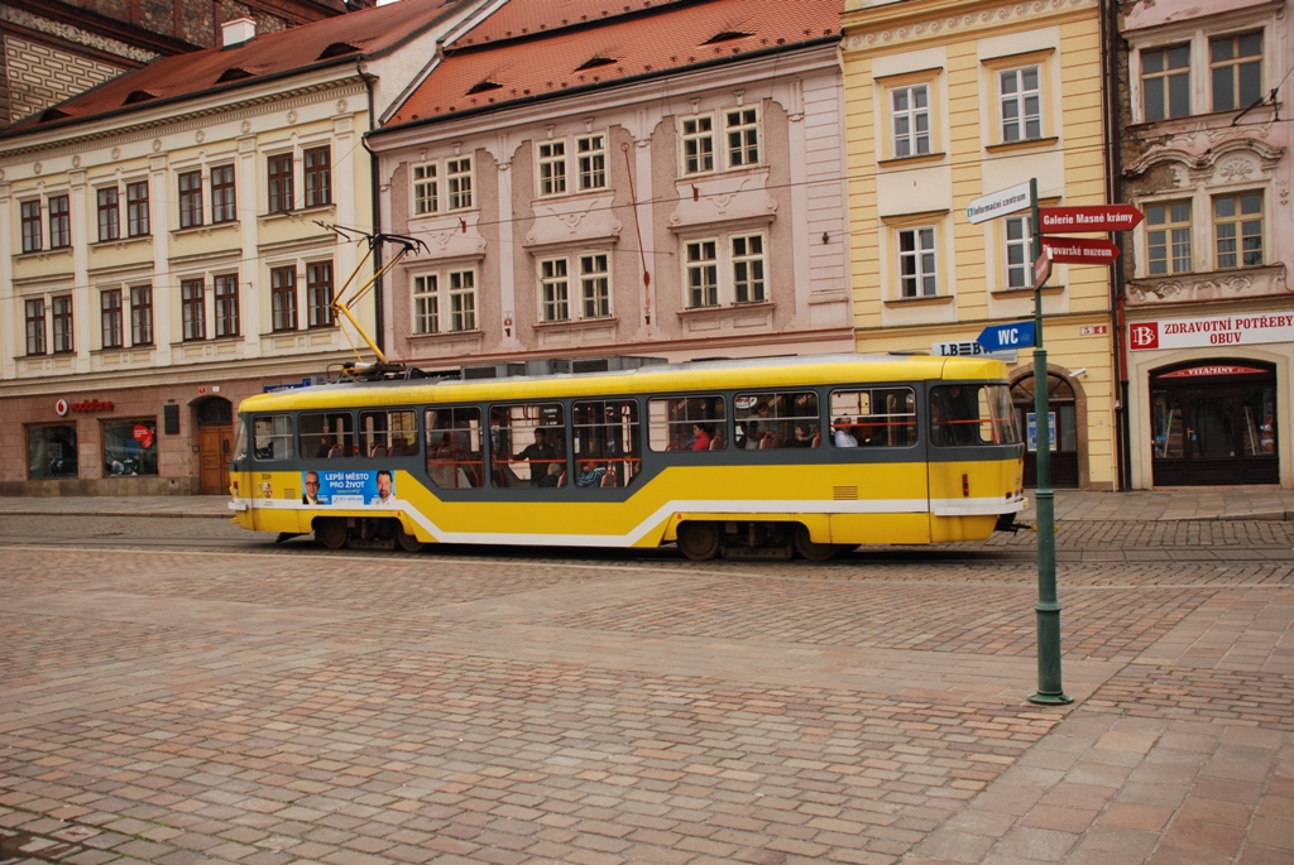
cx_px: 647
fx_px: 1187
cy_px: 432
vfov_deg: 40.1
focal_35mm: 33
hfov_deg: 57.2
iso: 400
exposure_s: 1/640
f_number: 3.8
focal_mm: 22
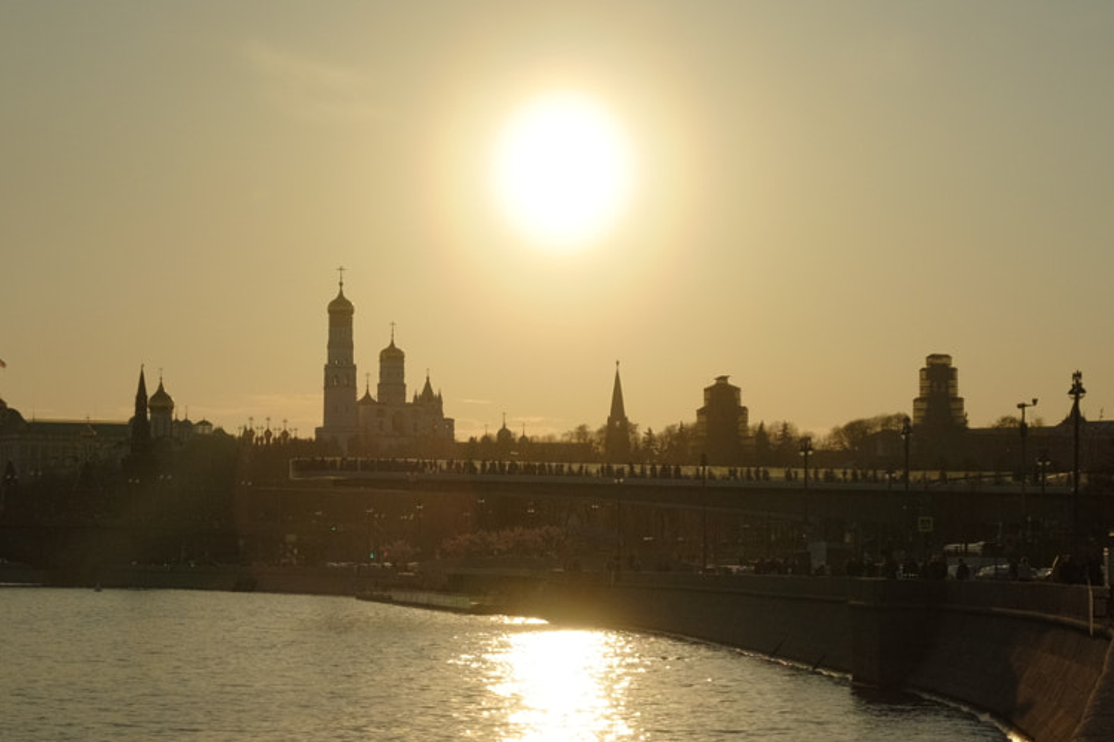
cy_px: 495
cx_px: 330
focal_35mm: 96
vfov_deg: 14.2
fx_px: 2970
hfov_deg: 21.1
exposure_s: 1/3500
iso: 400
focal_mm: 30.2
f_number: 7.1
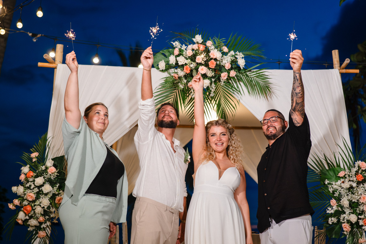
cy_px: 122
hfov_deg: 39.6
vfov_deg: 27.0
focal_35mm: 50
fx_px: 508
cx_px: 183
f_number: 2
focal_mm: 50
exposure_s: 1/400
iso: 4000
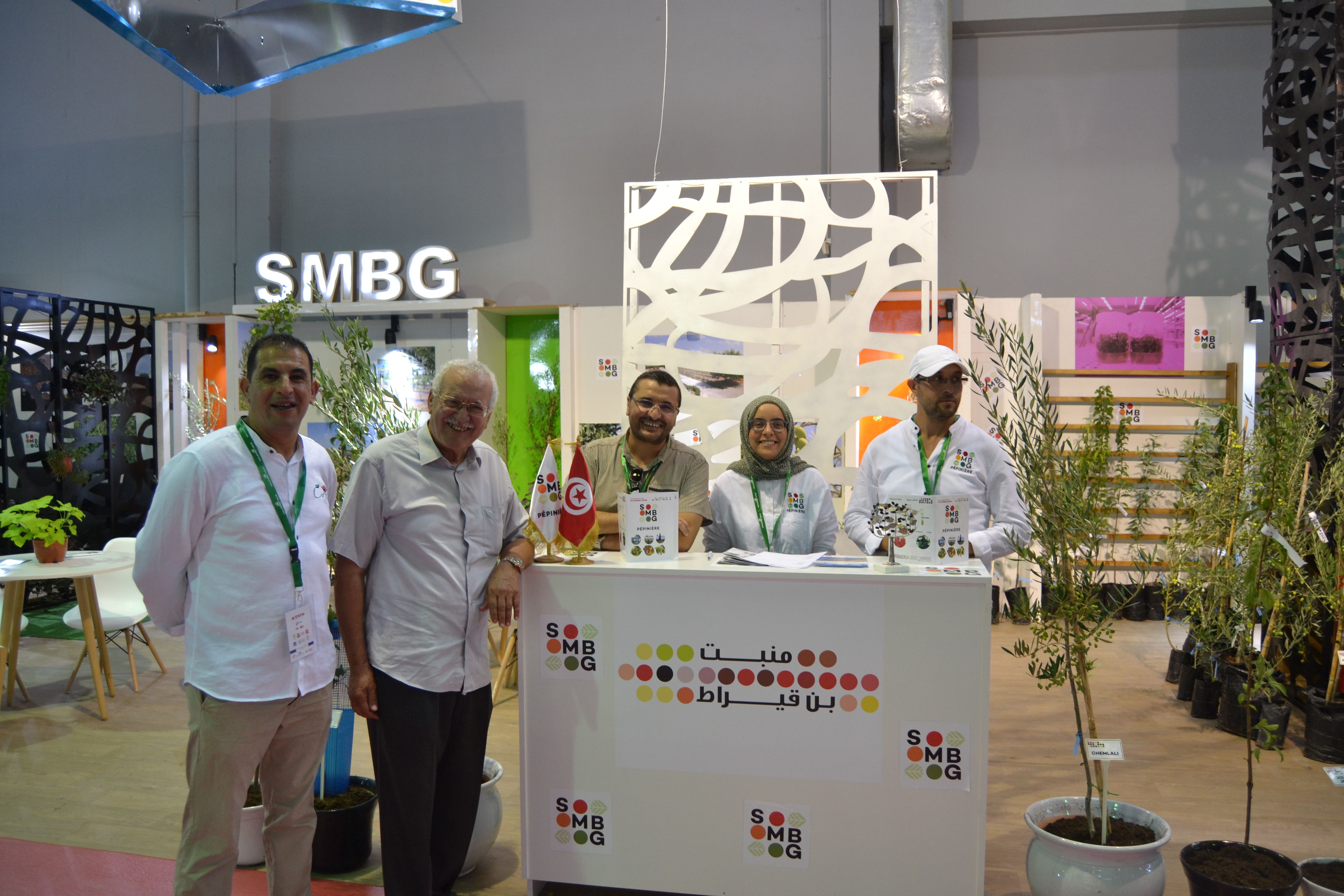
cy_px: 448
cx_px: 672
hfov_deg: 67.4
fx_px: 1008
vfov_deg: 47.9
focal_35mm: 27
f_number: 3.5
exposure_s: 1/60
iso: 400
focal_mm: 18
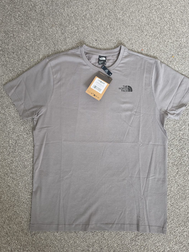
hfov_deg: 53.0
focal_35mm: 26
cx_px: 102
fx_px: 189
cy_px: 121
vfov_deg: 67.3
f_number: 1.4
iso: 250
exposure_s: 1/101
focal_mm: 6.5
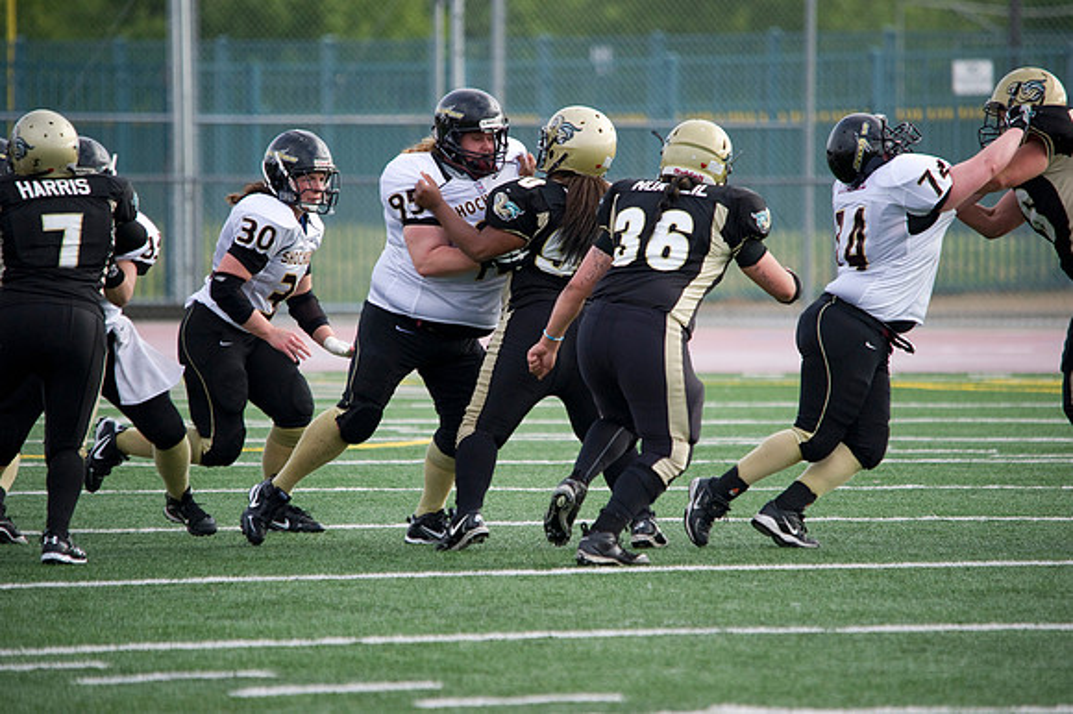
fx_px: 13404
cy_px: 357
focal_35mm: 450
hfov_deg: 4.6
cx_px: 536
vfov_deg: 3.1
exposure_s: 1/1000
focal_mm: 450
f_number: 6.3
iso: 2500
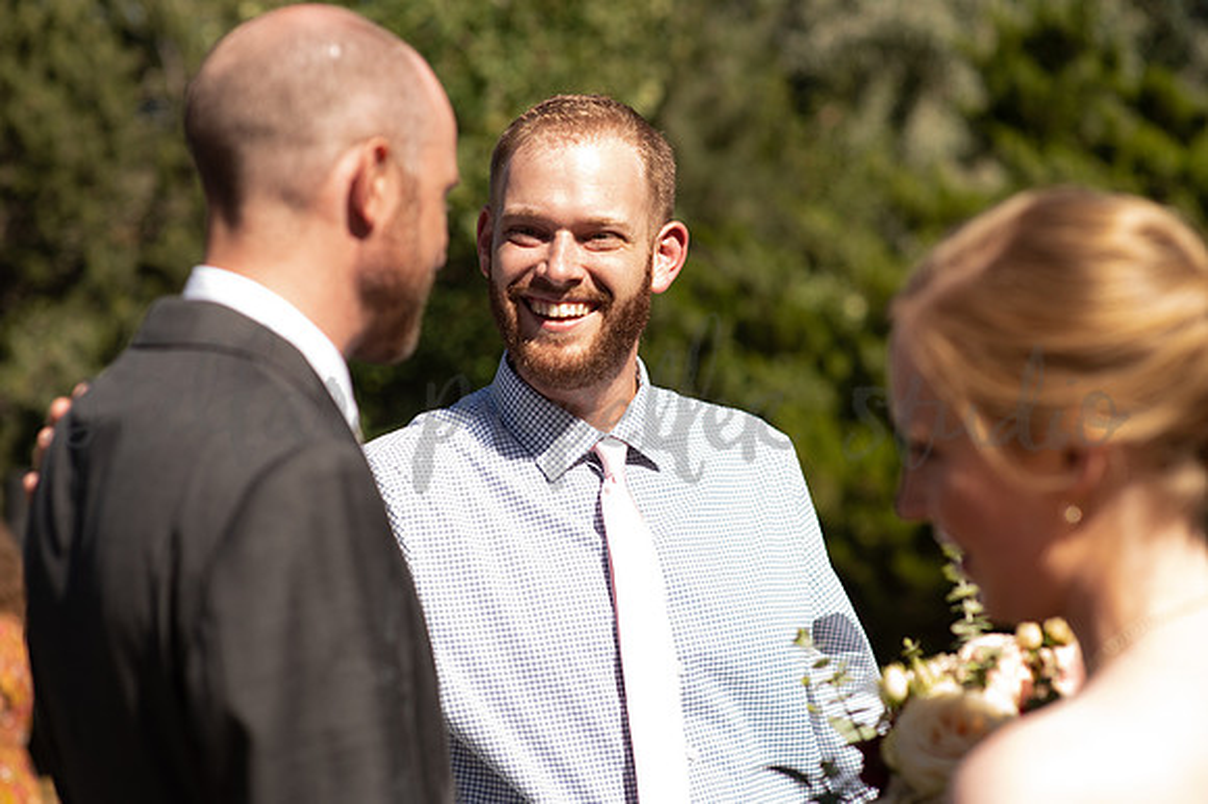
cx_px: 604
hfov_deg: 23.9
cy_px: 402
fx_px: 2850
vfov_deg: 16.1
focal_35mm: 85
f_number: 3.2
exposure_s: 1/1250
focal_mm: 85
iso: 200
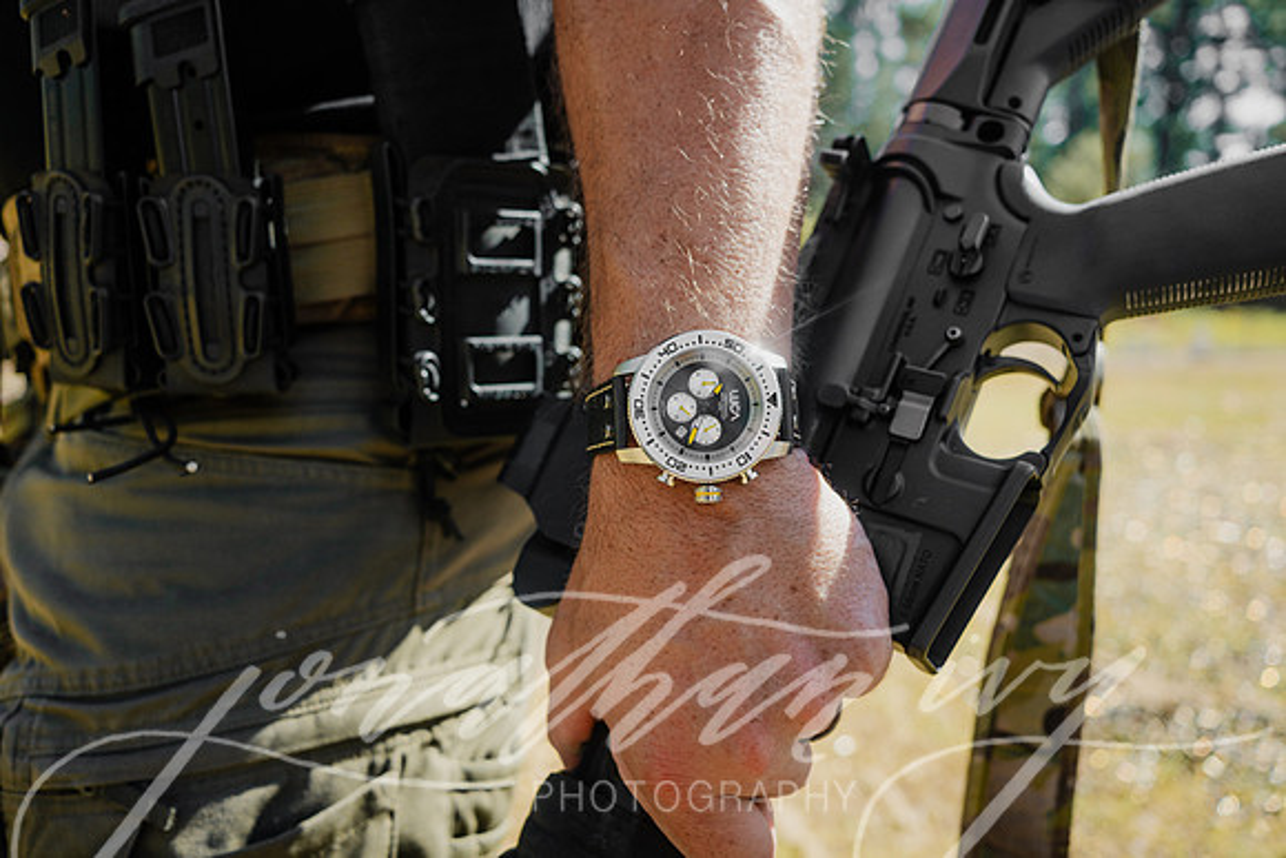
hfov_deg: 69.4
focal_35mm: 26
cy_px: 429
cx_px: 643
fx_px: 929
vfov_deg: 49.6
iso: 125
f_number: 4
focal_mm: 26
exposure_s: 1/640
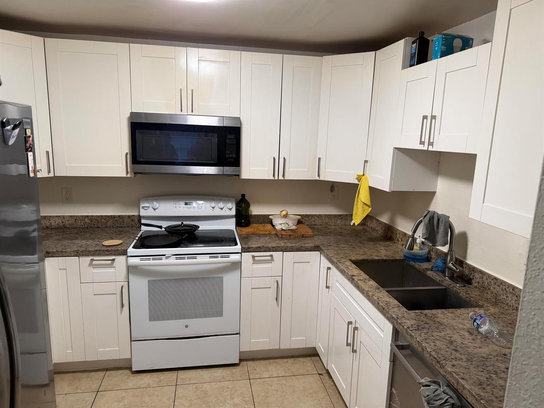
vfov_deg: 56.8
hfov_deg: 71.6
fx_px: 377
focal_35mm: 24
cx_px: 272
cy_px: 204
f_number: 1.78
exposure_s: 1/60
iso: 200
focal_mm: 6.76
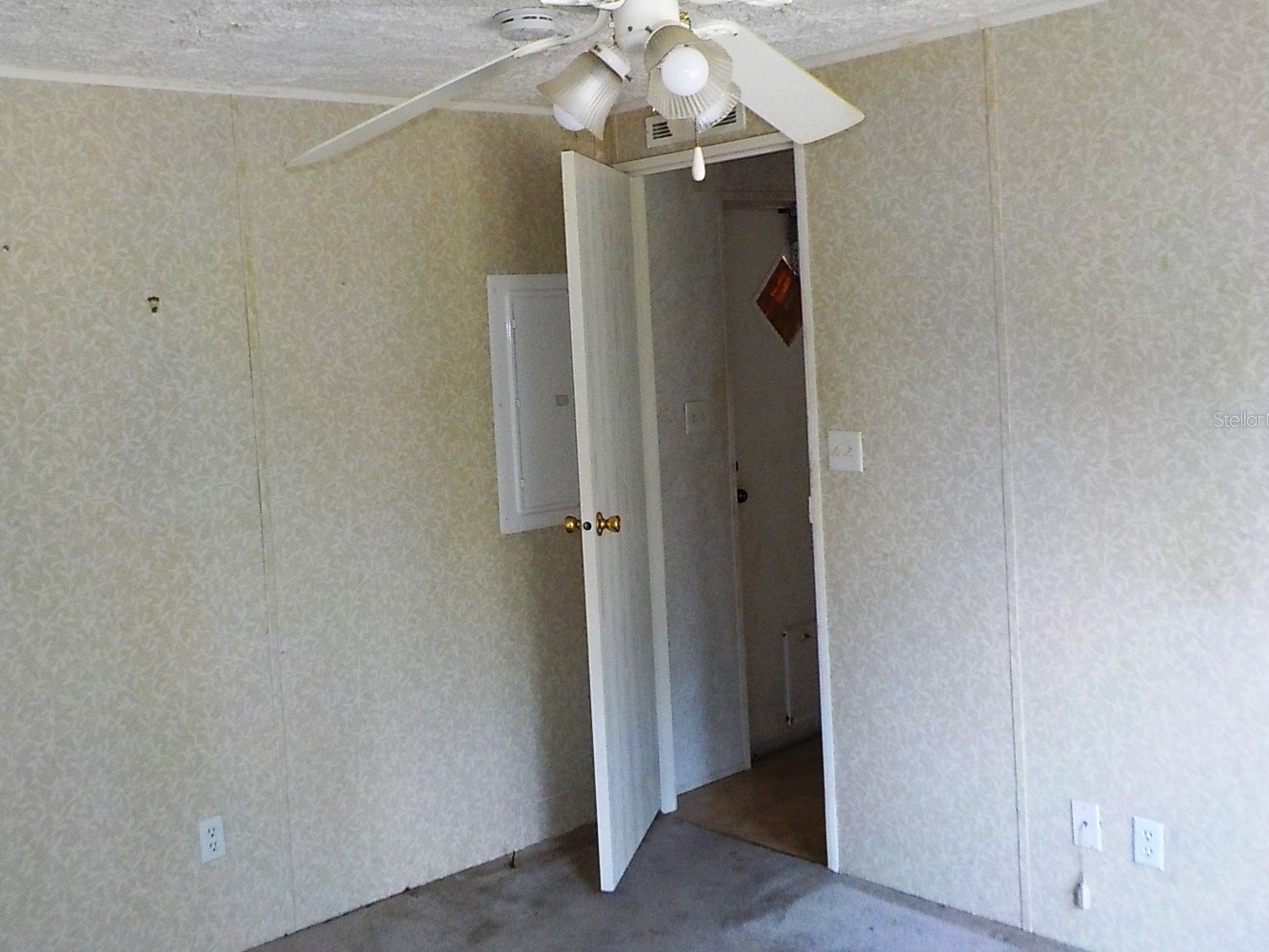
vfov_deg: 39.6
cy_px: 419
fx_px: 1320
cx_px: 542
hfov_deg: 51.2
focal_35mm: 36
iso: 320
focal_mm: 4.1
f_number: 3.3
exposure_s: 1/30
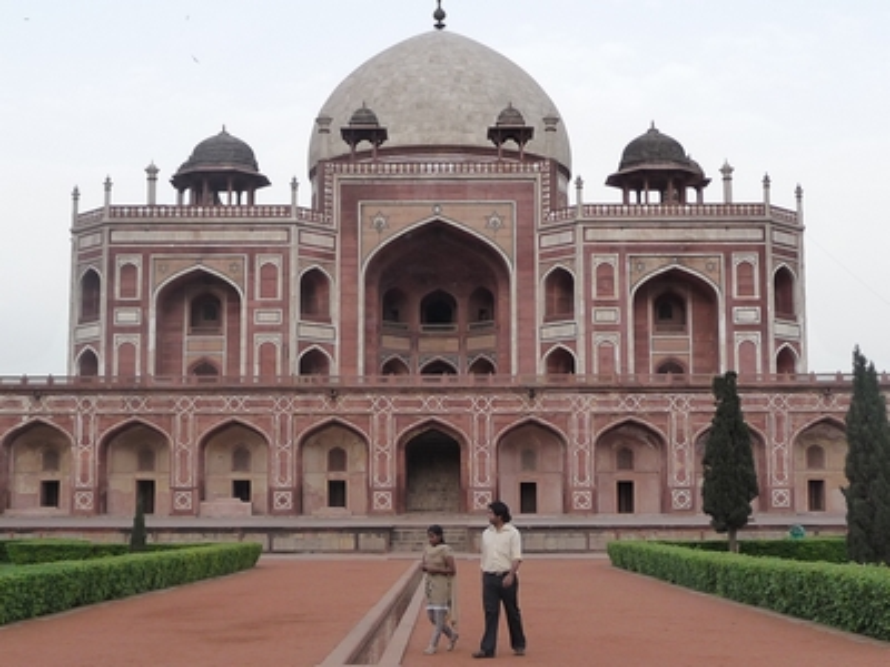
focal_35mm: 57
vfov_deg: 25.7
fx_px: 1466
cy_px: 334
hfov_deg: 33.8
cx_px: 445
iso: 160
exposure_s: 1/200
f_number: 3.6
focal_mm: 5.6
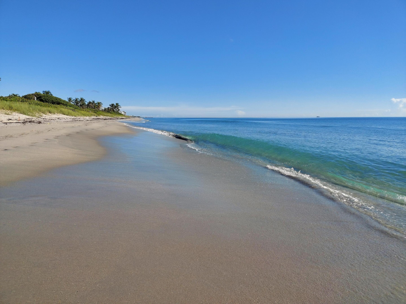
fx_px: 293
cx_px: 203
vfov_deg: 54.9
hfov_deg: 69.4
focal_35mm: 25
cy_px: 152
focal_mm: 4.6
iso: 50
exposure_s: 1/1497
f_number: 2
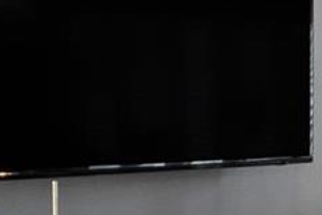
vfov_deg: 5.6
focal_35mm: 244
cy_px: 141
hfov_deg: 7.8
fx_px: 2181
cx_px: 790
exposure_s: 1/160
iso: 400
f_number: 8
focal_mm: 18
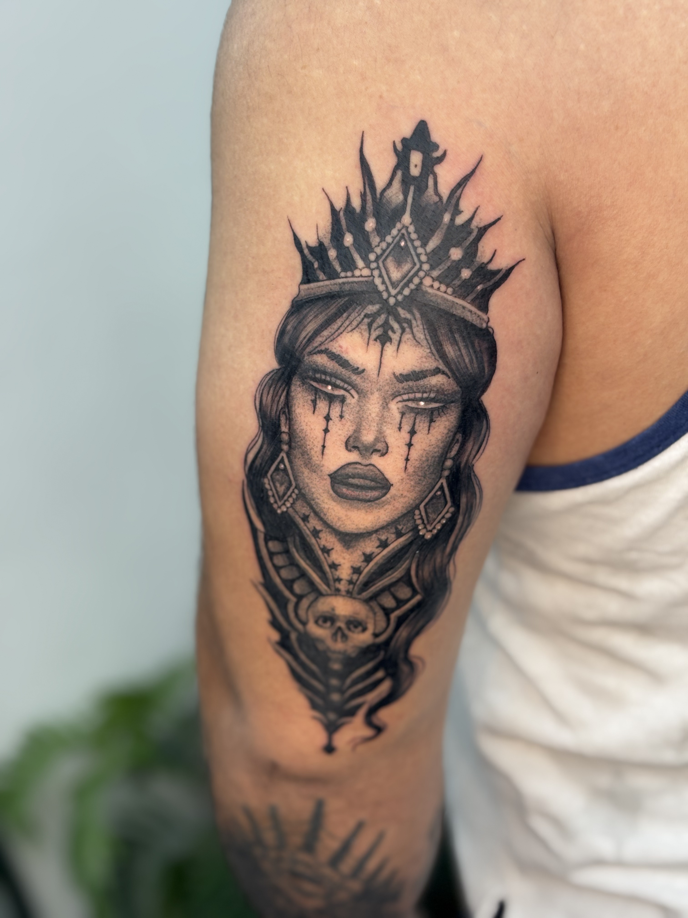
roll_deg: +14.9
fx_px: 1378
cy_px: 459
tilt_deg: -25.5
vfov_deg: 36.8
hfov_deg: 28.0
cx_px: 344
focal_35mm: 52
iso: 32
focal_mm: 5.96
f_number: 1.6
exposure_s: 1/60
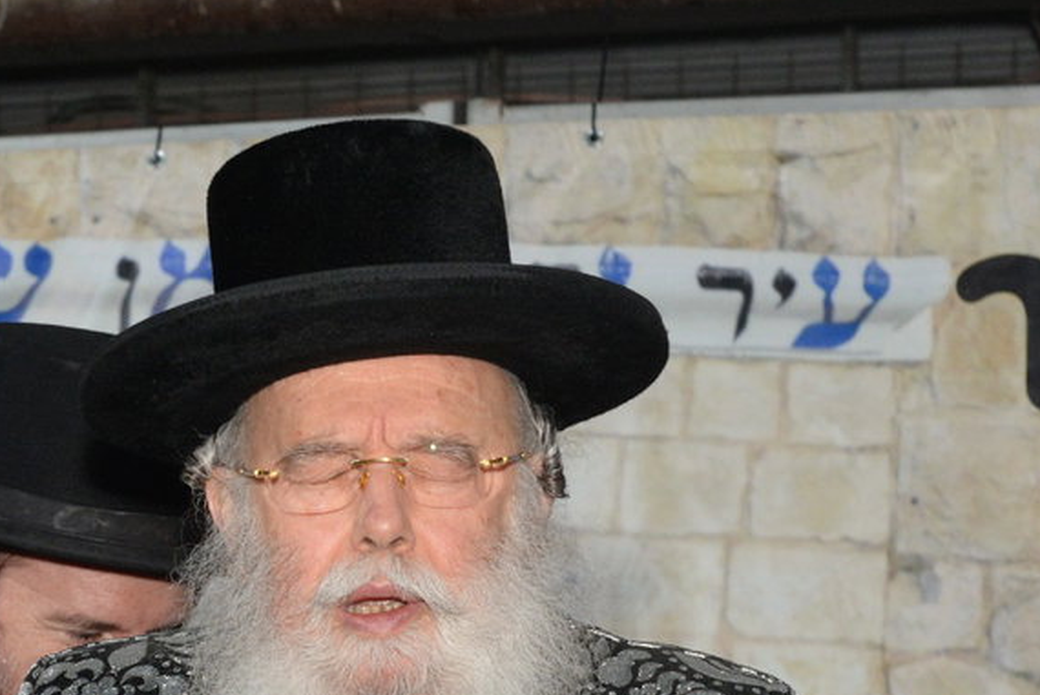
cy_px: 612
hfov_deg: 11.9
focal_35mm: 172
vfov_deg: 8.0
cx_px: 263
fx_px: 4973
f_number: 8
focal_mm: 70
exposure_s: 1/200
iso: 2500
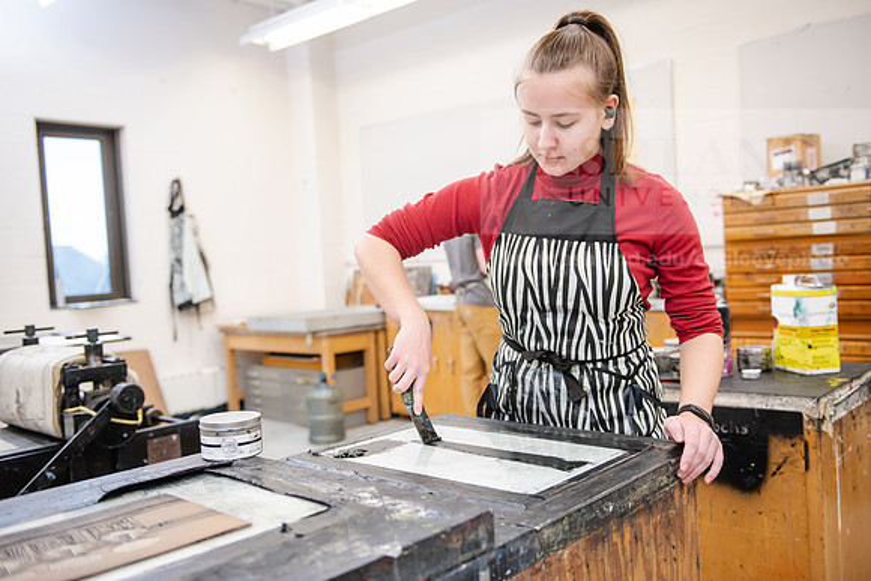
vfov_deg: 41.1
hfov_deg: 58.7
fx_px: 774
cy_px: 290
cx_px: 436
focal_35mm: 32
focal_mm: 32
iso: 800
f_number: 3.2
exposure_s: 1/200
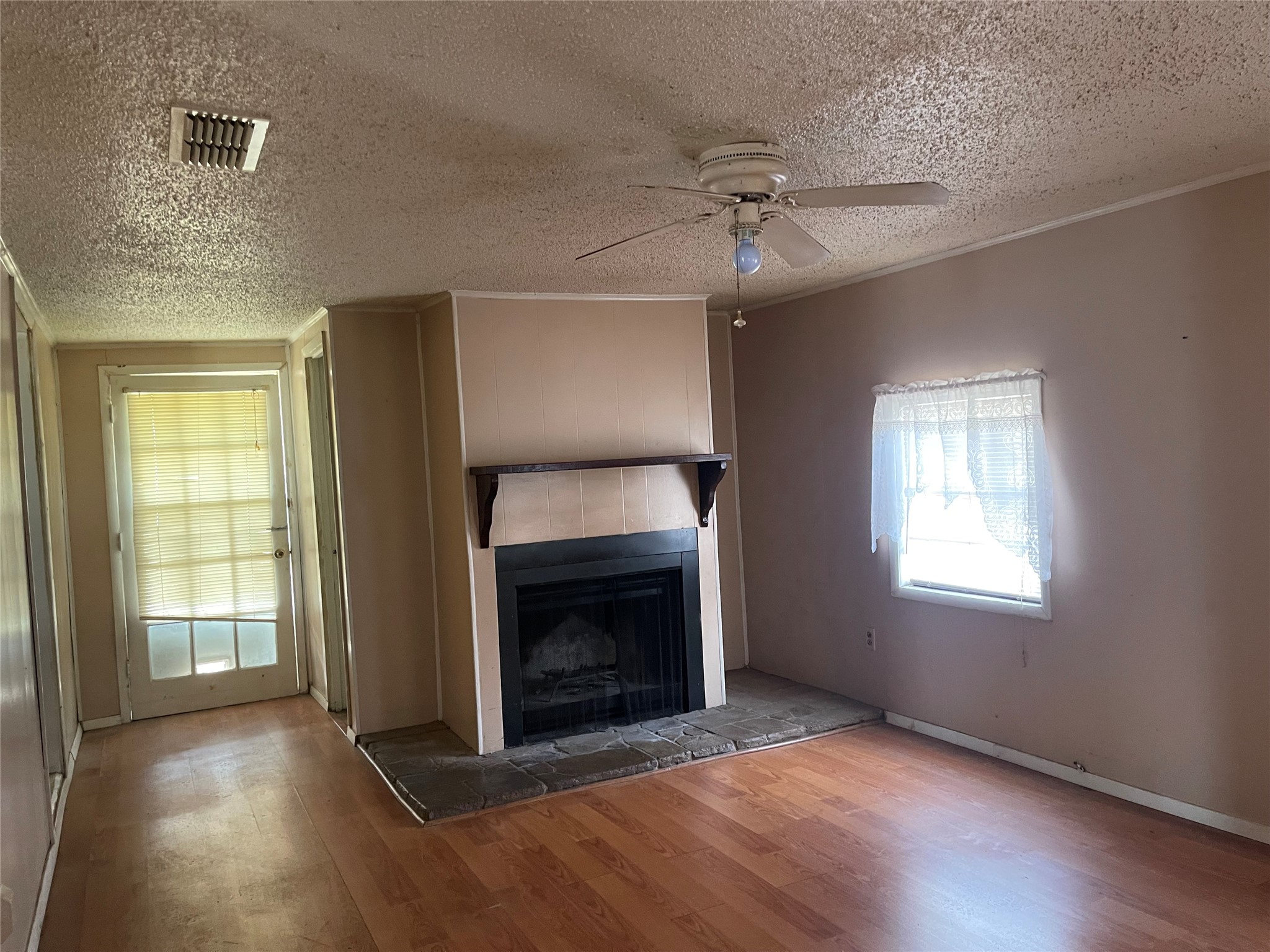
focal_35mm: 25
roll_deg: +2.7
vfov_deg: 54.9
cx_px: 635
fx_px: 917
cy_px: 476
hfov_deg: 69.4
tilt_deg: -3.6
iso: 400
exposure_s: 1/60
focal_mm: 5.1
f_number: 1.6
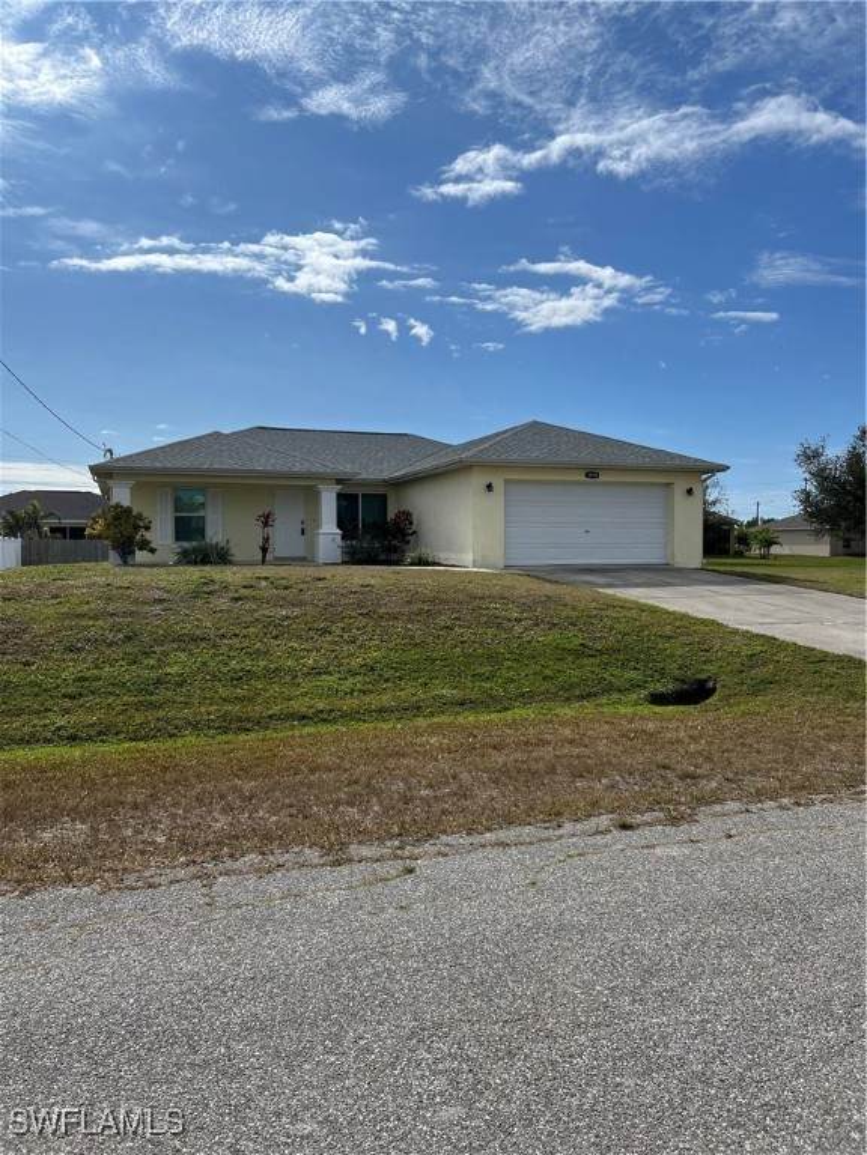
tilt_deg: -2.9
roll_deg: -0.4
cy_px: 578
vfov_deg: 67.3
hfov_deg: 53.1
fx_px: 868
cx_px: 434
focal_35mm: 26
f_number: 1.5
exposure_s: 1/9434
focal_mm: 5.7
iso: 50
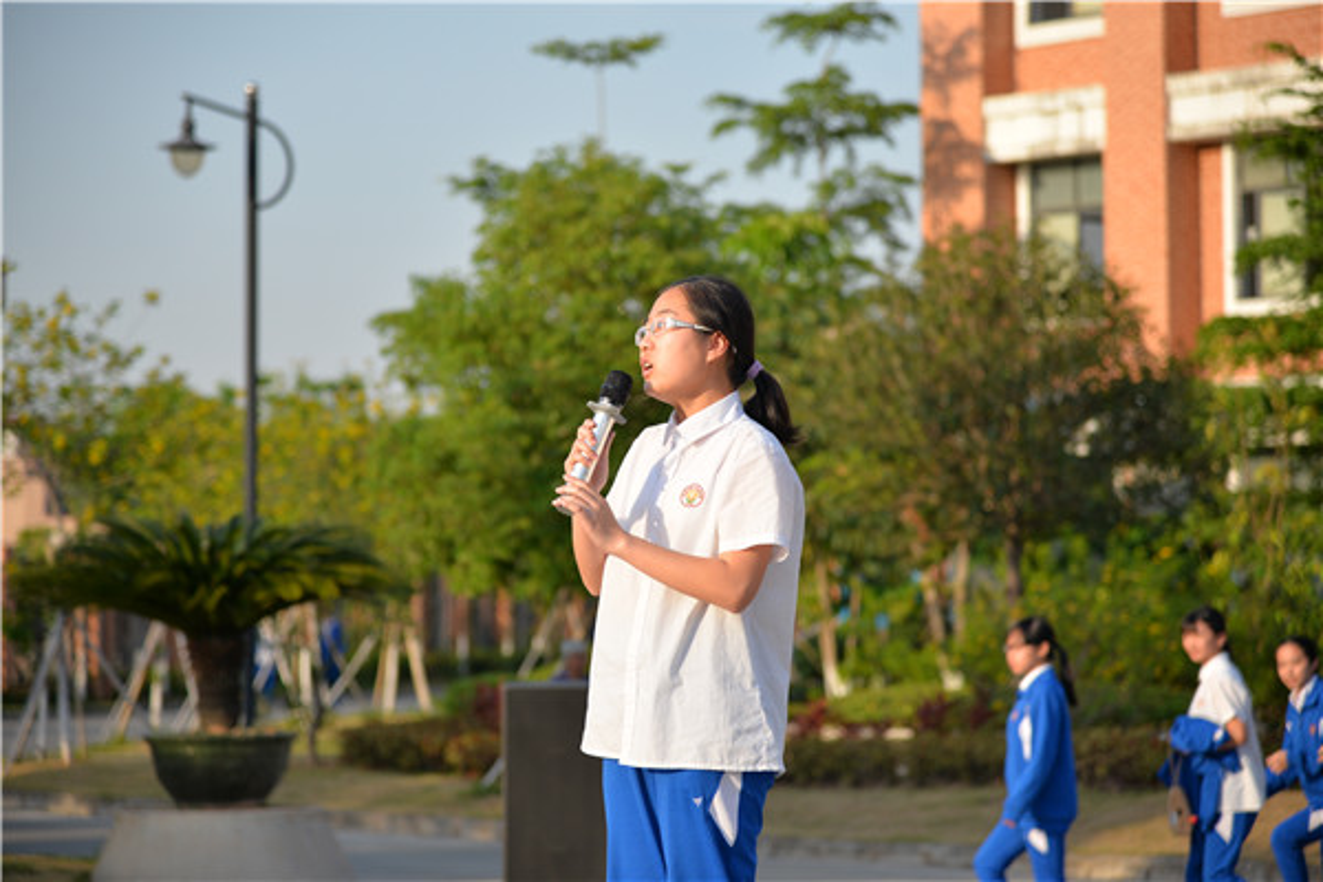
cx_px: 662
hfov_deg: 17.1
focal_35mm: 120
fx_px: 4410
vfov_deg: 11.4
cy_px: 441
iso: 250
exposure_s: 1/1000
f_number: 4.5
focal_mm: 120
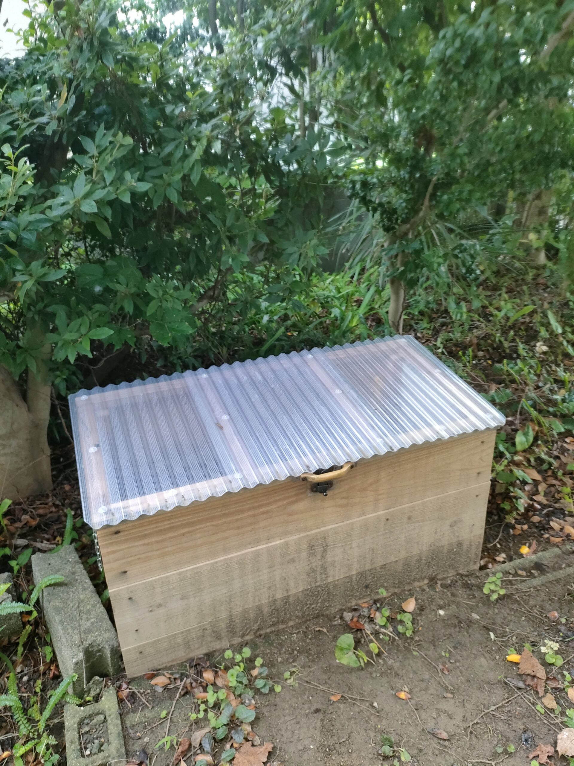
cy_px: 383
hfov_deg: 51.4
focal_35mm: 27
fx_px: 597
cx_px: 287
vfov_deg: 65.3
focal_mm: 4.73
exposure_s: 1/50
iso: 538
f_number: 1.7
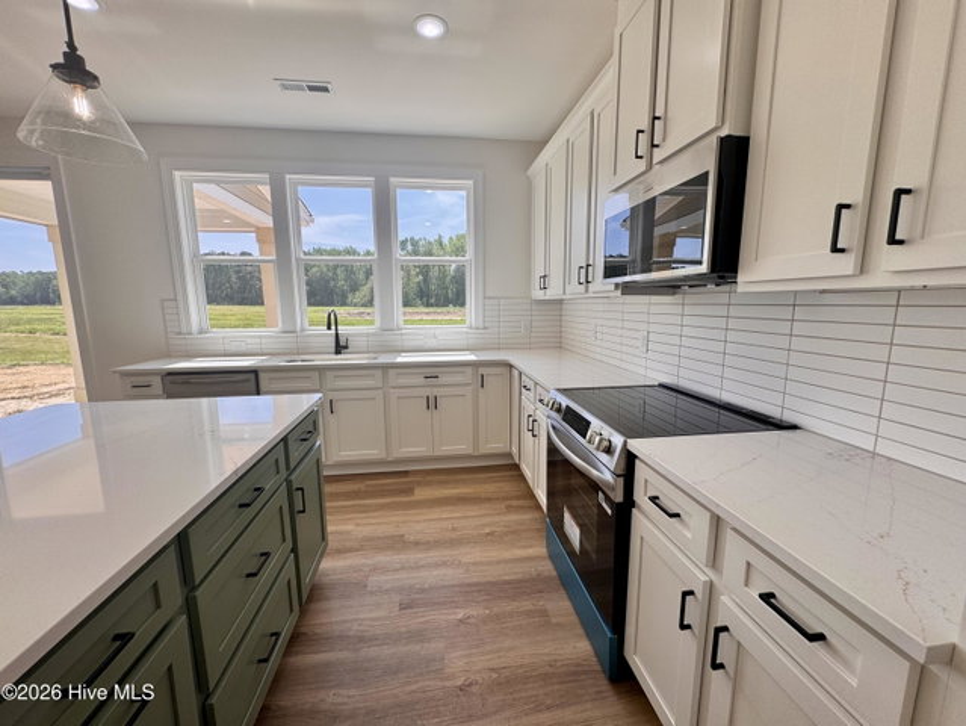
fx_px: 391
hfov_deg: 102.0
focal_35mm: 14
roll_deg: +0.2
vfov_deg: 85.7
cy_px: 363
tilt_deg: -9.4
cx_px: 483
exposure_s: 1/349
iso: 40
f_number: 2.2
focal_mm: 2.22
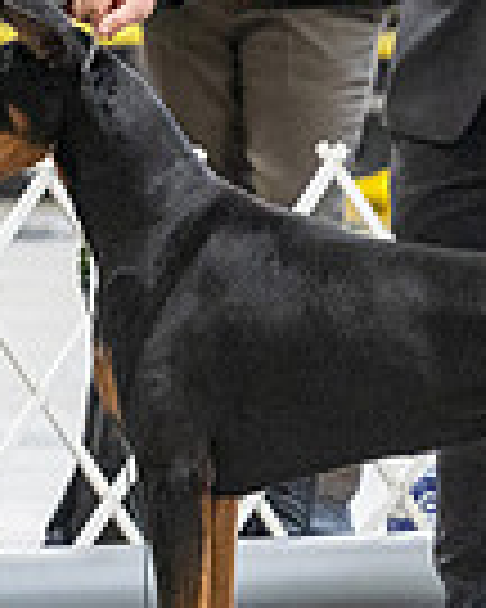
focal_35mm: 807
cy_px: 20
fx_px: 14510
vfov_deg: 2.4
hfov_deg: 1.9
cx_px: 162
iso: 6400
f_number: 4
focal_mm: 200
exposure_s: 1/320
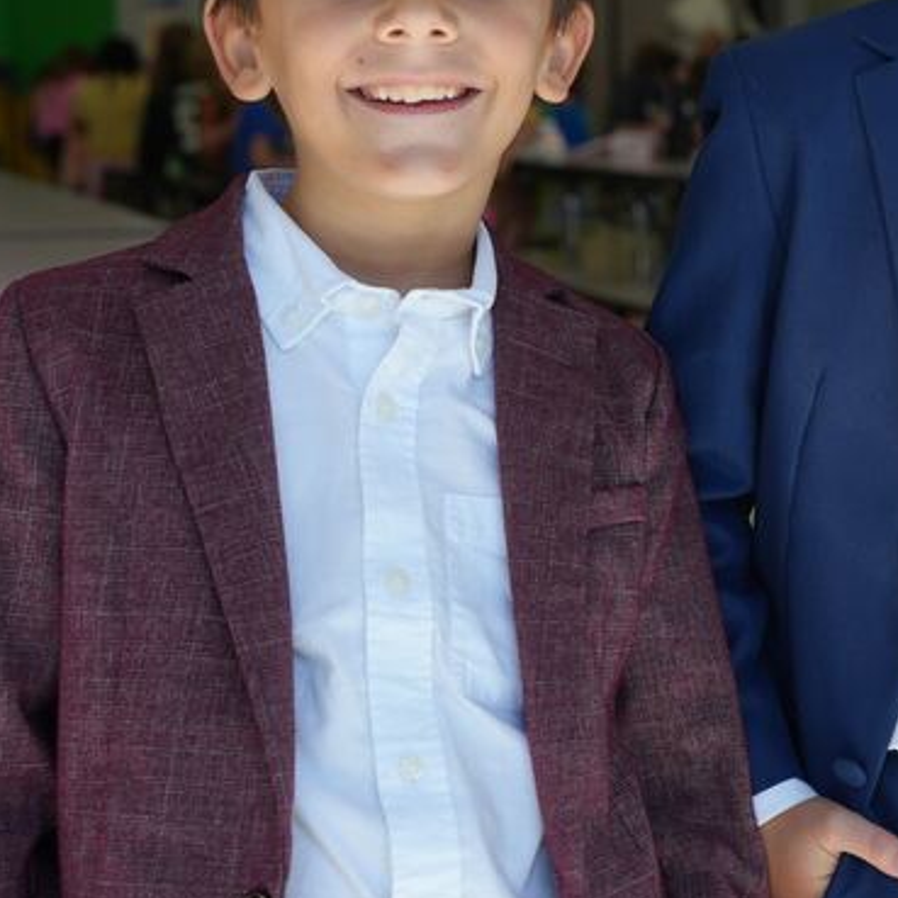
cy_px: 264
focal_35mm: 85
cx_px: 1003
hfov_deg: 19.5
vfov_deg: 20.3
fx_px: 2495
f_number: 4
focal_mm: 36
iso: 250
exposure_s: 1/160
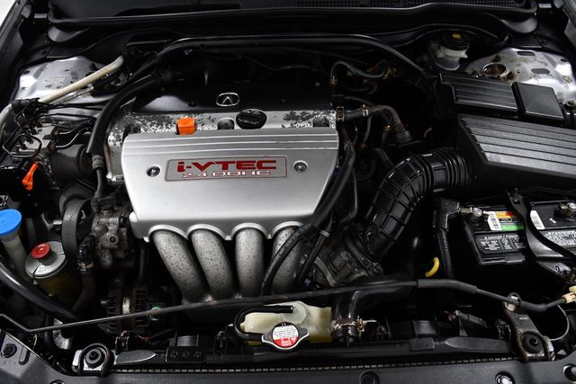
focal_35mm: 27
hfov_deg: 67.4
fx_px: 432
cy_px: 192
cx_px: 288
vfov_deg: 48.0
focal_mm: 18
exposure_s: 1/500
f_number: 4.5
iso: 2500
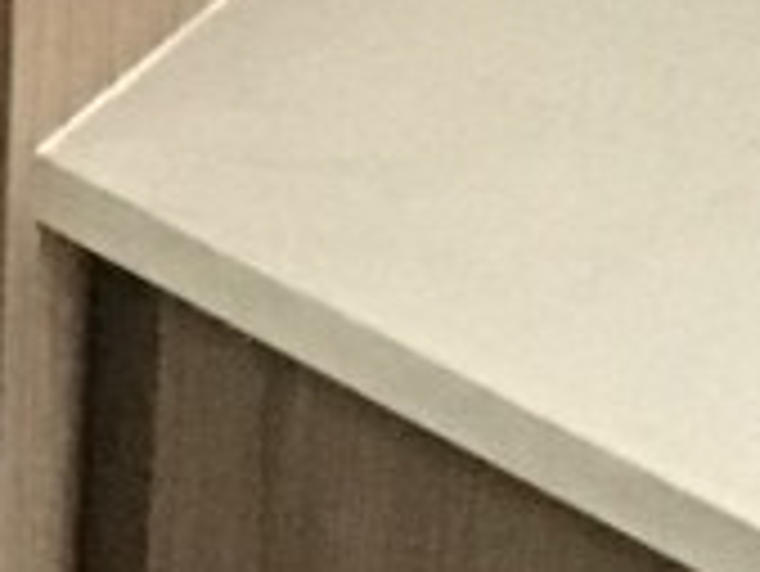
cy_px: -964
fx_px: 4131
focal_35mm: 188
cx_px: -756
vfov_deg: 7.3
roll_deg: +2.1
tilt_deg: -25.7
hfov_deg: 9.8
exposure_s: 1/17
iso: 500
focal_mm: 3.3
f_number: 2.4
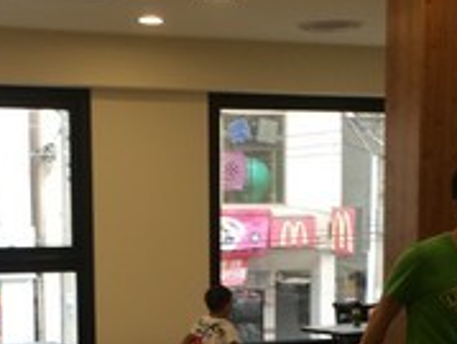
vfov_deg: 14.9
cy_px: 398
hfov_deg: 20.2
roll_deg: -1.5
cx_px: 237
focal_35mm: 97
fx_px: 1283
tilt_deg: -4.3
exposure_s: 1/60
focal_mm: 4.15
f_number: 2.2
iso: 40
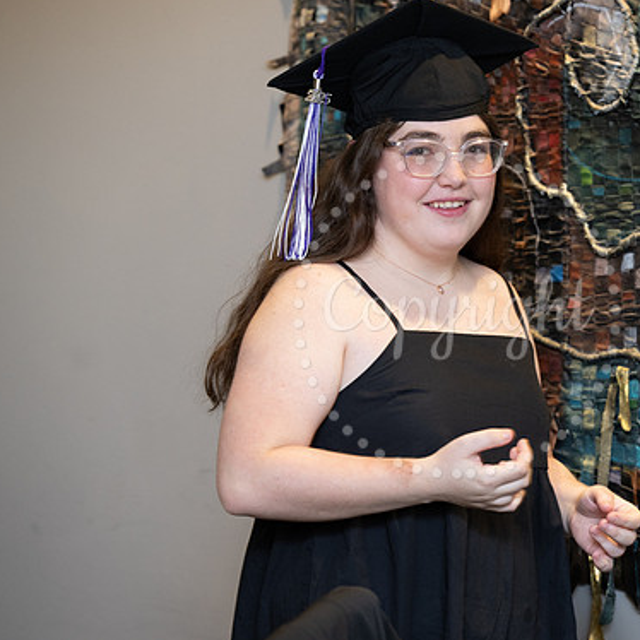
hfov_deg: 11.0
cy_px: 312
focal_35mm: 158
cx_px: 457
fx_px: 3305
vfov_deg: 11.1
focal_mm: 120
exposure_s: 1/125
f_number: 5
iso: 1000
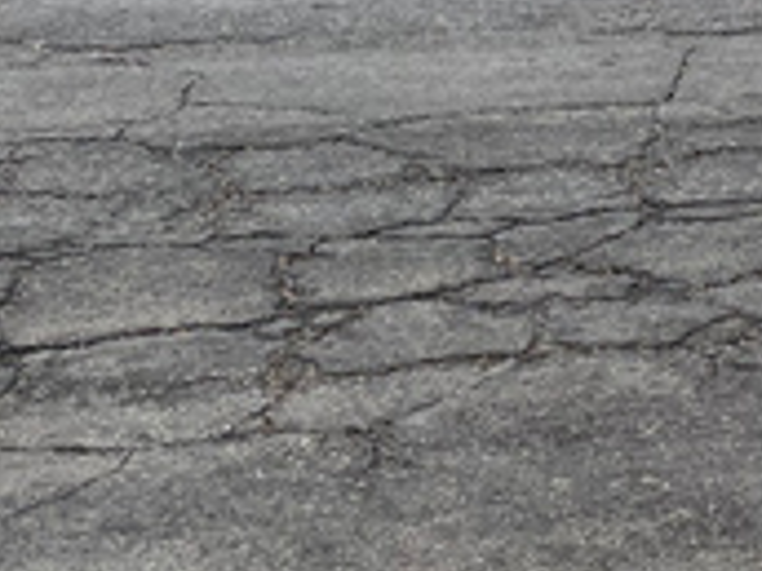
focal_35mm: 97
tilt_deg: -1.1
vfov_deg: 13.8
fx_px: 2135
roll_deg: -0.2
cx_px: 1094
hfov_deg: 18.3
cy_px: -416
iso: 32
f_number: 1.8
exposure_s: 1/3205
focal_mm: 4.25
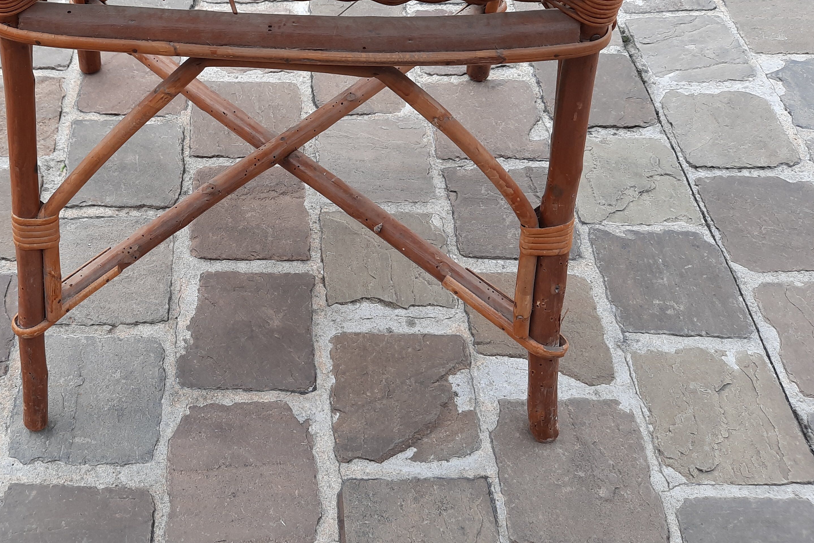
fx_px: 814
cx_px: 253
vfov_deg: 36.7
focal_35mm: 36
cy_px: 217
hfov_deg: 51.8
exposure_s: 1/245
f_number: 2
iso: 32
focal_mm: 4.6
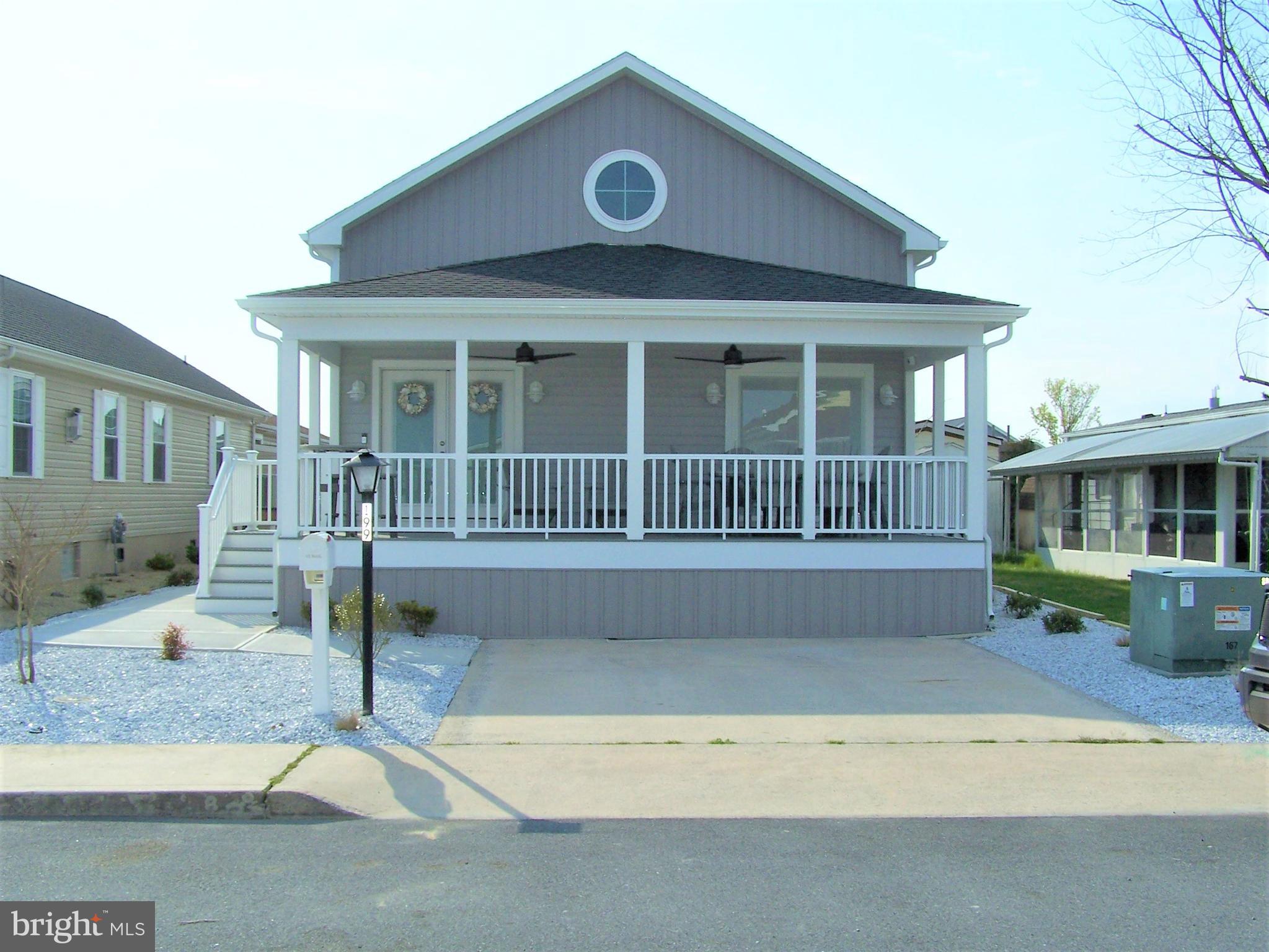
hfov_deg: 49.0
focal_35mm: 38
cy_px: 476
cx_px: 634
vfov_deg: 37.7
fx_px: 1393
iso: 80
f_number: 5.6
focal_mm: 6.3
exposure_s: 1/750
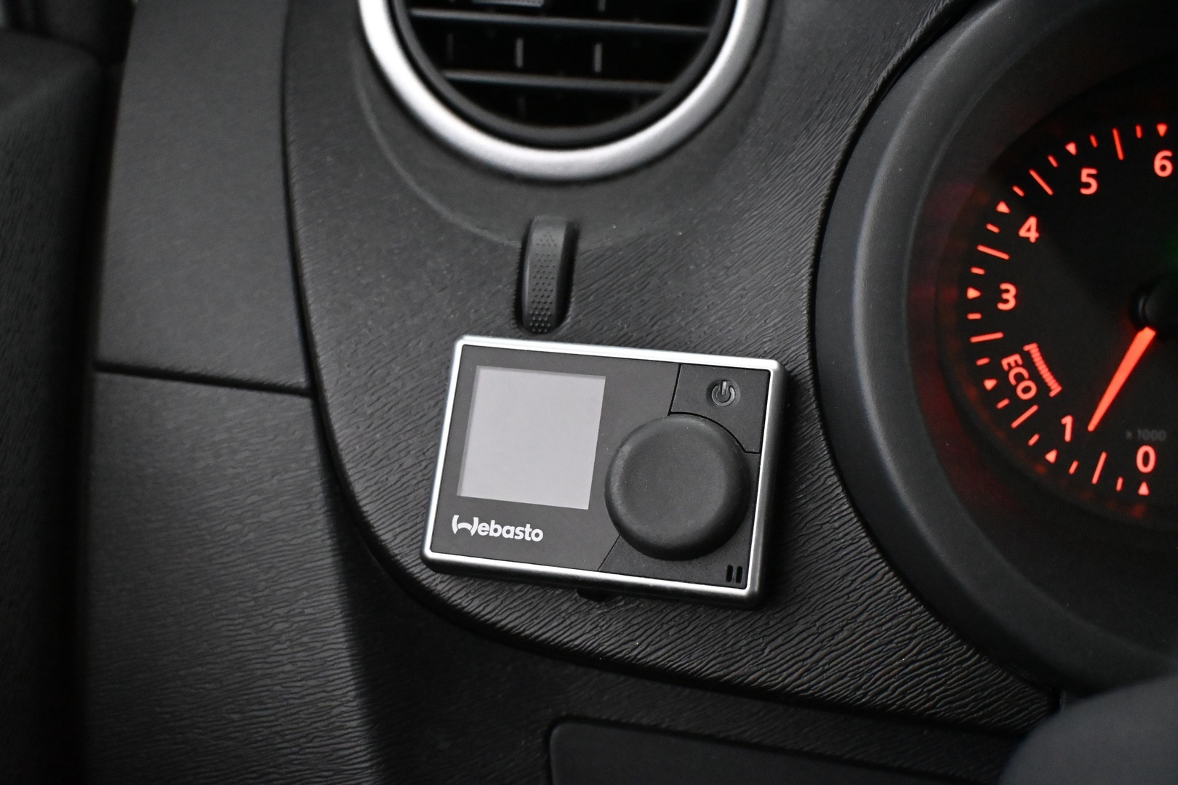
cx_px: 589
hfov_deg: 46.4
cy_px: 392
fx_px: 1374
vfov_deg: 31.9
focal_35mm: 42
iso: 9000
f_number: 4.5
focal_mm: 28
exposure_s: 1/60
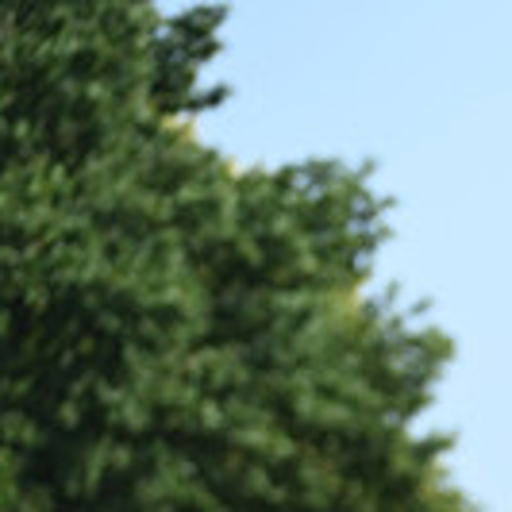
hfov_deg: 2.3
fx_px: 12450
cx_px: 1074
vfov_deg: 2.4
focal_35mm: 744
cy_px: 683
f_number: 4.5
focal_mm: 200
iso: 360
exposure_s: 1/1250
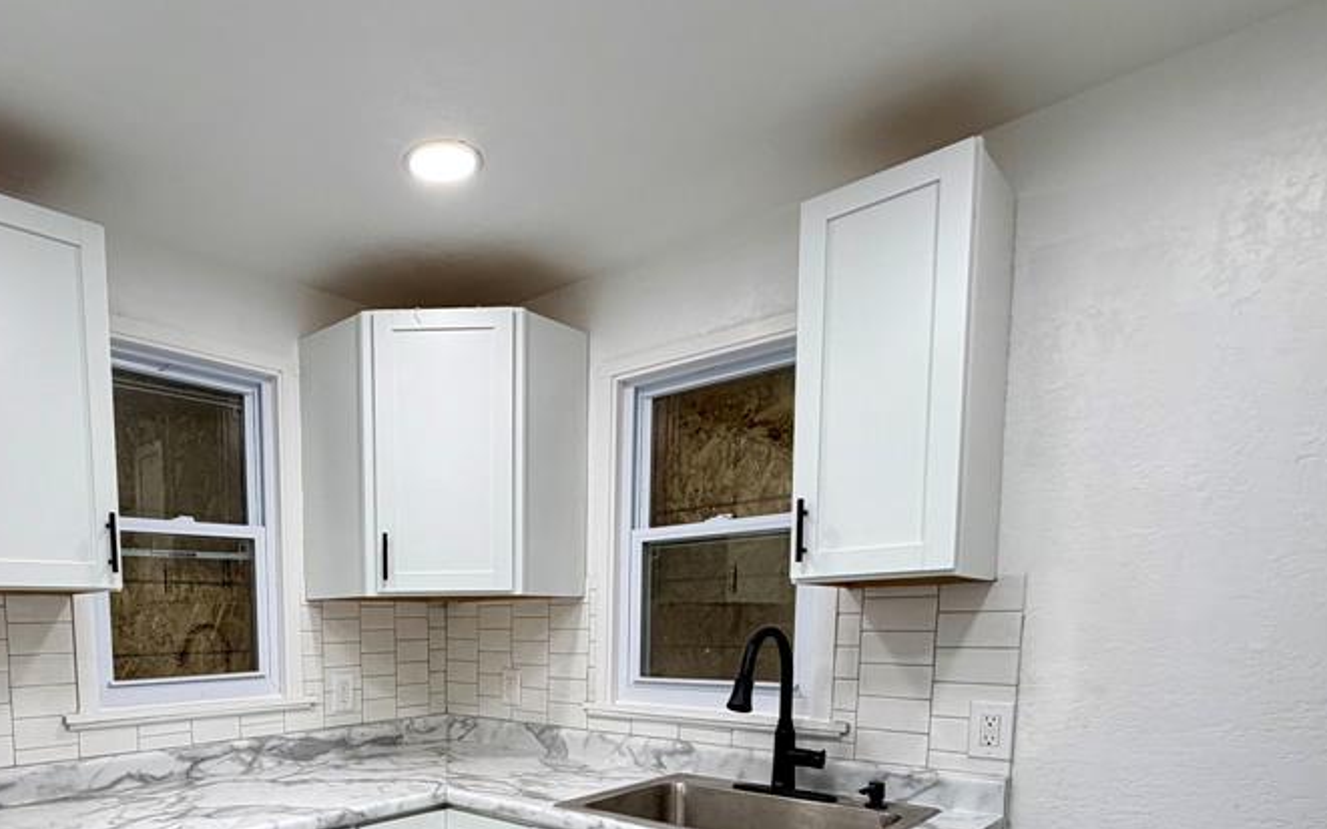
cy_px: 717
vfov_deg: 48.4
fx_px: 832
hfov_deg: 74.4
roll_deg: +0.6
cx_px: 426
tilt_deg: -6.5
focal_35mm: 23
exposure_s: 1/120
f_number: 2.2
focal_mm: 2.22
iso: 125
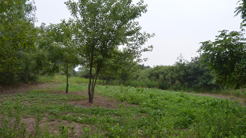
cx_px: 123
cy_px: 81
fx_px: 209
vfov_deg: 36.6
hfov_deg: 61.0
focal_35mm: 32
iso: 140
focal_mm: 20
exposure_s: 1/125
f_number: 5.6
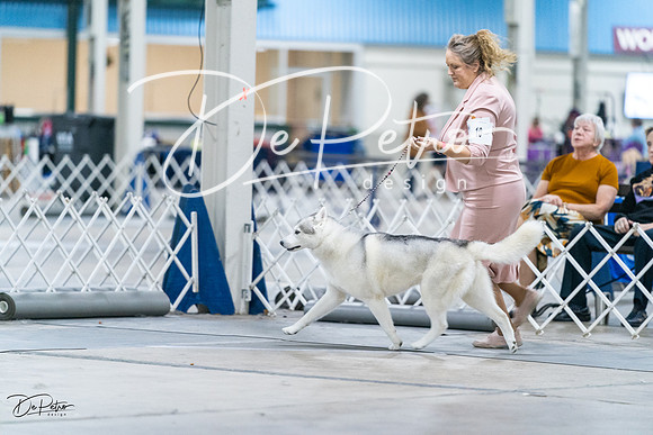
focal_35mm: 200
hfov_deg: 10.3
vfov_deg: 6.9
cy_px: 218
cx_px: 326
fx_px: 3628
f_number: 3.2
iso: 6400
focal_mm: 200
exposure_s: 1/250
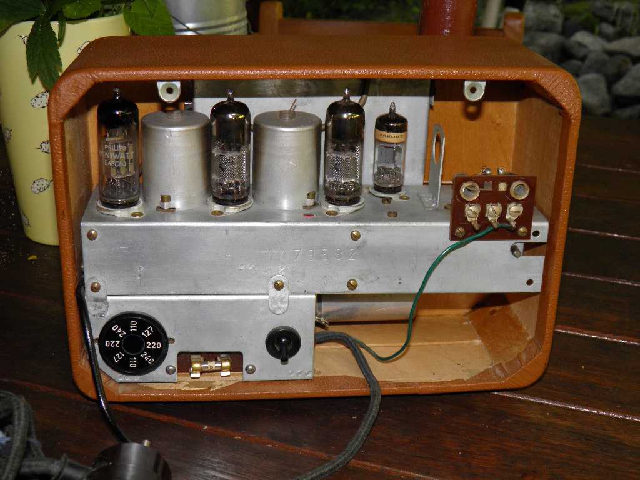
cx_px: 320
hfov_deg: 38.9
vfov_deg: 29.7
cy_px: 240
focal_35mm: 49
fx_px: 906
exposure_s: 1/80
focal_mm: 8.9
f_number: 3.5
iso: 100
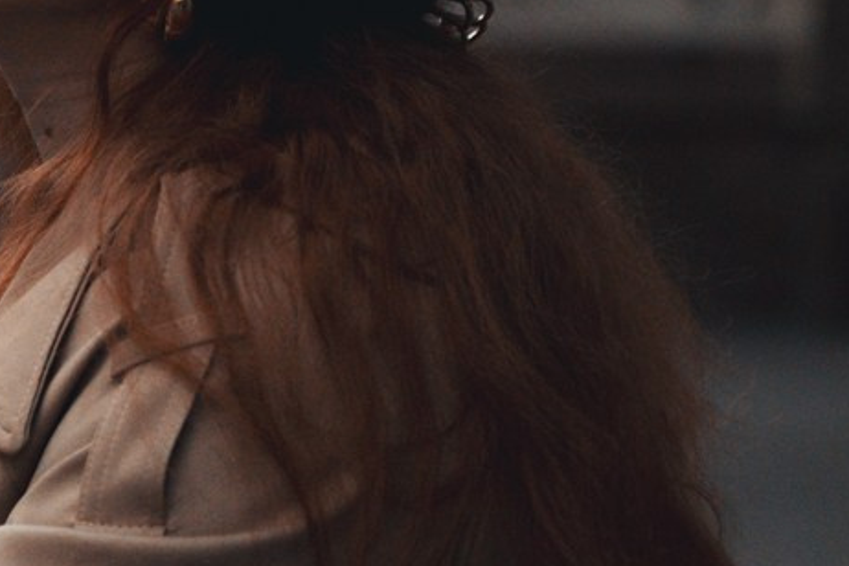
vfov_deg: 3.9
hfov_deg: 5.8
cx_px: 94
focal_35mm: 352
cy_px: 225
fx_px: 8301
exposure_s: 1/200
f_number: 2.8
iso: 1600
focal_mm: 75
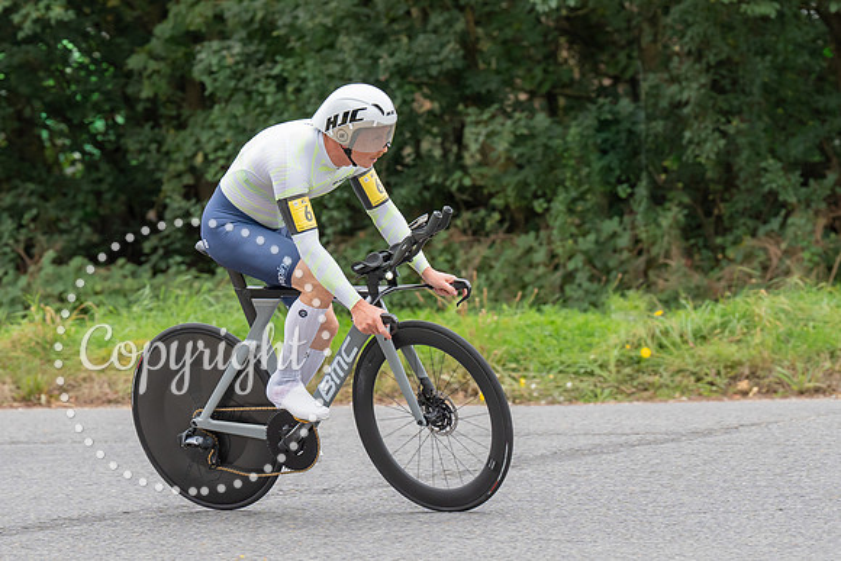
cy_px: 186
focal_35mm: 216
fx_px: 5048
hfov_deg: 9.5
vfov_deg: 6.4
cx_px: 349
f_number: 4.5
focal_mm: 143
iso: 1000
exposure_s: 1/1000
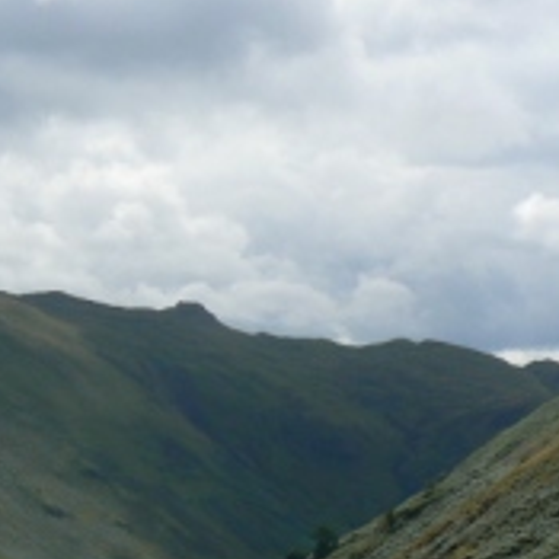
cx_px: -45
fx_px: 2357
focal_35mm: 129
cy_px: 498
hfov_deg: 13.3
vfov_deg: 13.4
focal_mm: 9.9
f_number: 8
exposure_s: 1/500
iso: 80
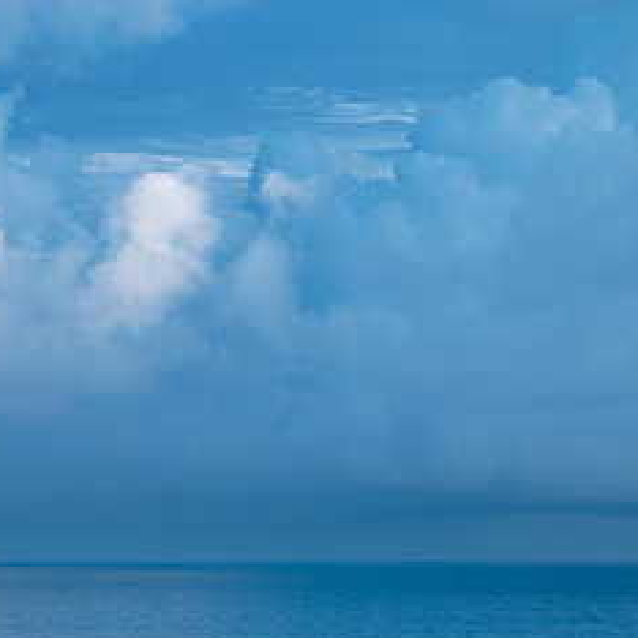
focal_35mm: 161
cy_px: 484
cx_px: -117
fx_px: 3357
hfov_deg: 10.7
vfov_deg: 10.8
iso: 100
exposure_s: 1/250
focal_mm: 50
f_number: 6.3
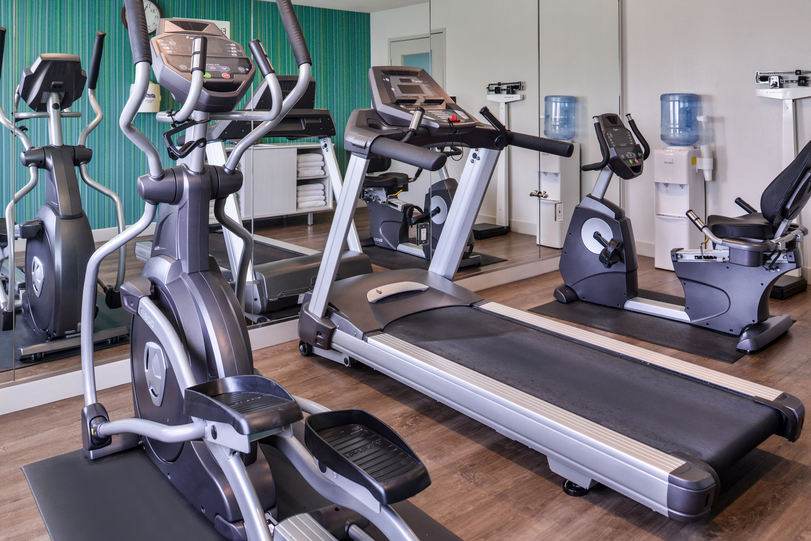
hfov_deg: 63.6
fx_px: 653
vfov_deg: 45.0
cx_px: 398
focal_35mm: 29
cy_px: 260
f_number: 7.1
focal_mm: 24
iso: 400
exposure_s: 1/20
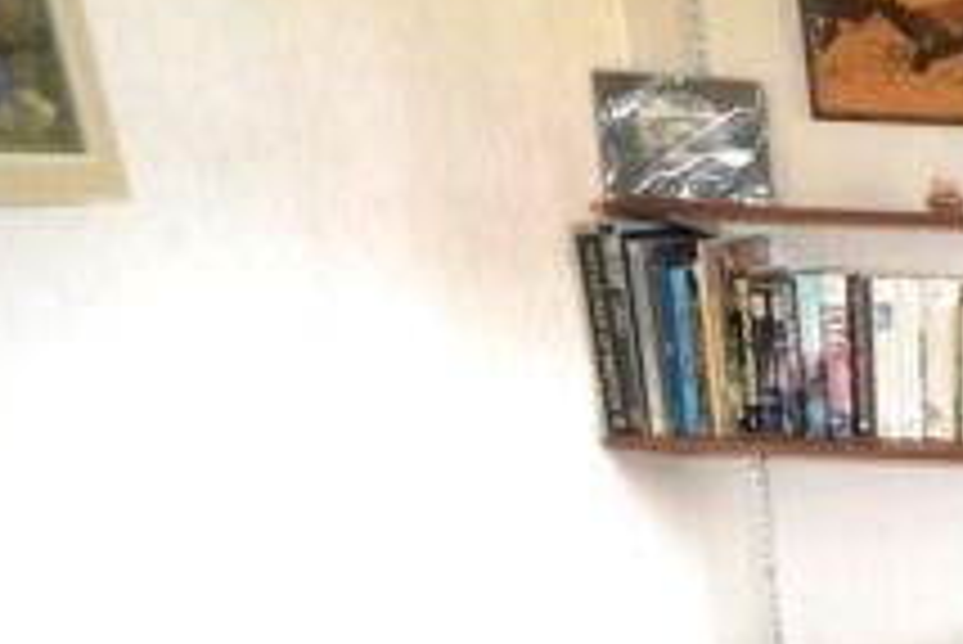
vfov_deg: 27.6
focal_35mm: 46
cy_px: 642
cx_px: 1415
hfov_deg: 28.8
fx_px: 1231
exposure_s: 1/60
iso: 3200
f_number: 3.5
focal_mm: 10
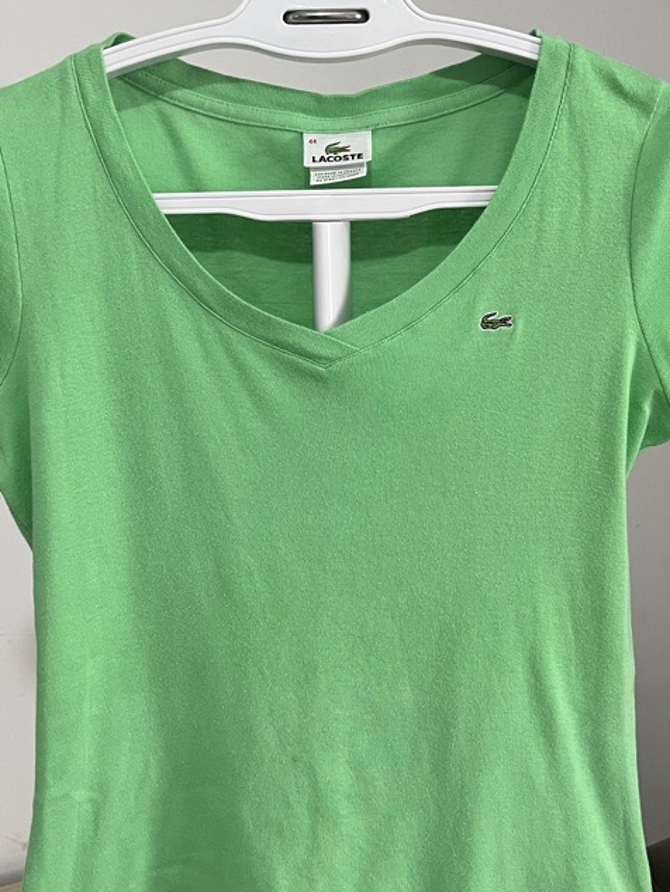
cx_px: 358
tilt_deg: -12.2
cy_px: 470
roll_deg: +0.6
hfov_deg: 35.1
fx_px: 1057
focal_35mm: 41
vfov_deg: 45.7
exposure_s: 1/92
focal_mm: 5.1
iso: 125
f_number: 1.6
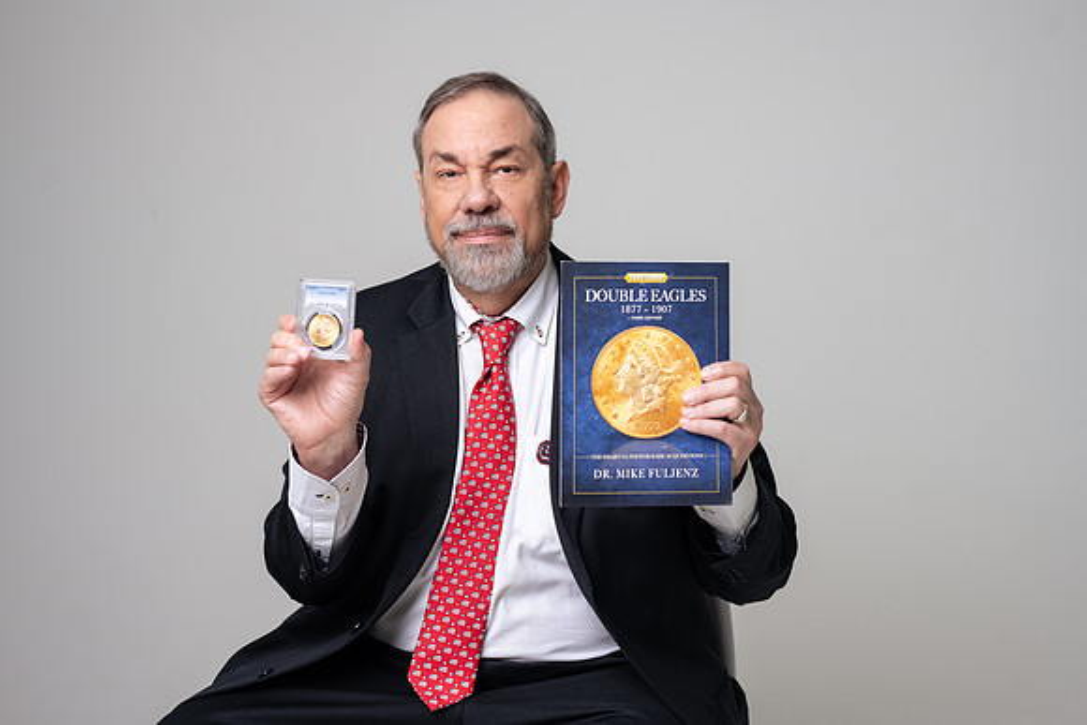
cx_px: 544
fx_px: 1510
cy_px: 362
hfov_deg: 39.6
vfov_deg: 27.0
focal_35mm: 50
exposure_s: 1/125
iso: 400
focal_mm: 50
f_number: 4
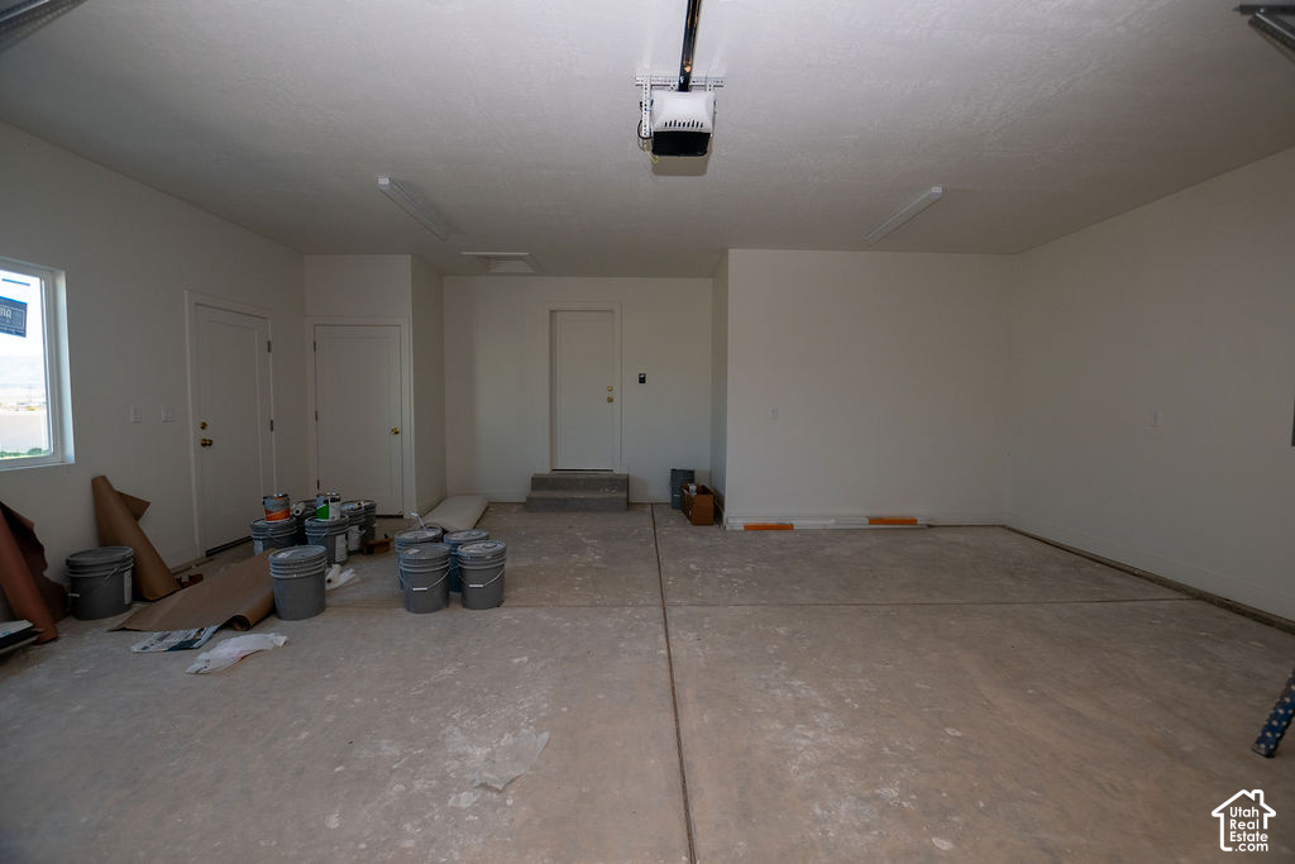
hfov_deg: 100.4
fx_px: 540
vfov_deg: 77.3
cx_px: 648
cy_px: 432
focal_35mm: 15
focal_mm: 10
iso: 100
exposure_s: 1/200
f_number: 4
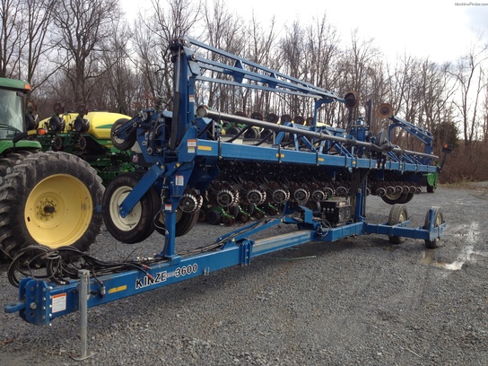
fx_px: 493
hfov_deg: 52.6
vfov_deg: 40.7
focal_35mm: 35
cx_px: 244
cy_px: 183
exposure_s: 1/472
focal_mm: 4.28
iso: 50
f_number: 2.4
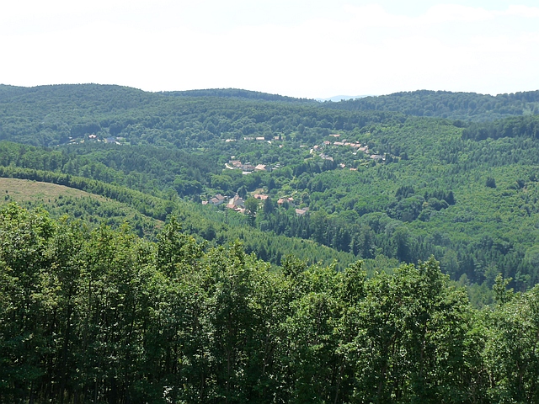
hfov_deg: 34.9
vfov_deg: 26.6
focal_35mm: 55
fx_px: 856
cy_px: 202
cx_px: 270
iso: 160
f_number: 5.6
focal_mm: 9.9
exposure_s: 1/250
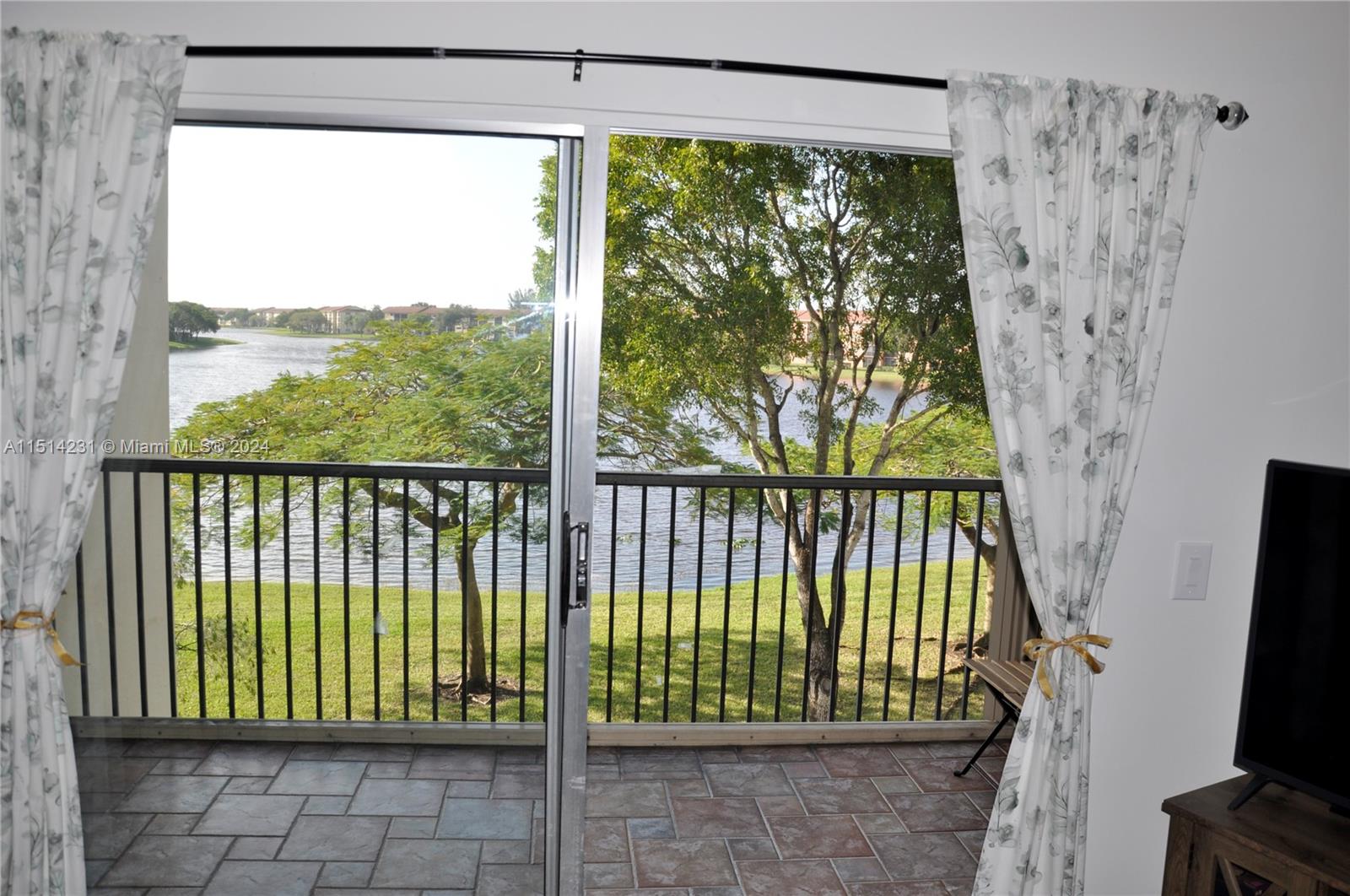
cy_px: 448
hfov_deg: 67.5
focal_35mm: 27
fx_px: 1011
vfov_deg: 47.8
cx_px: 675
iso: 200
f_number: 6.3
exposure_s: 1/200
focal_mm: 18
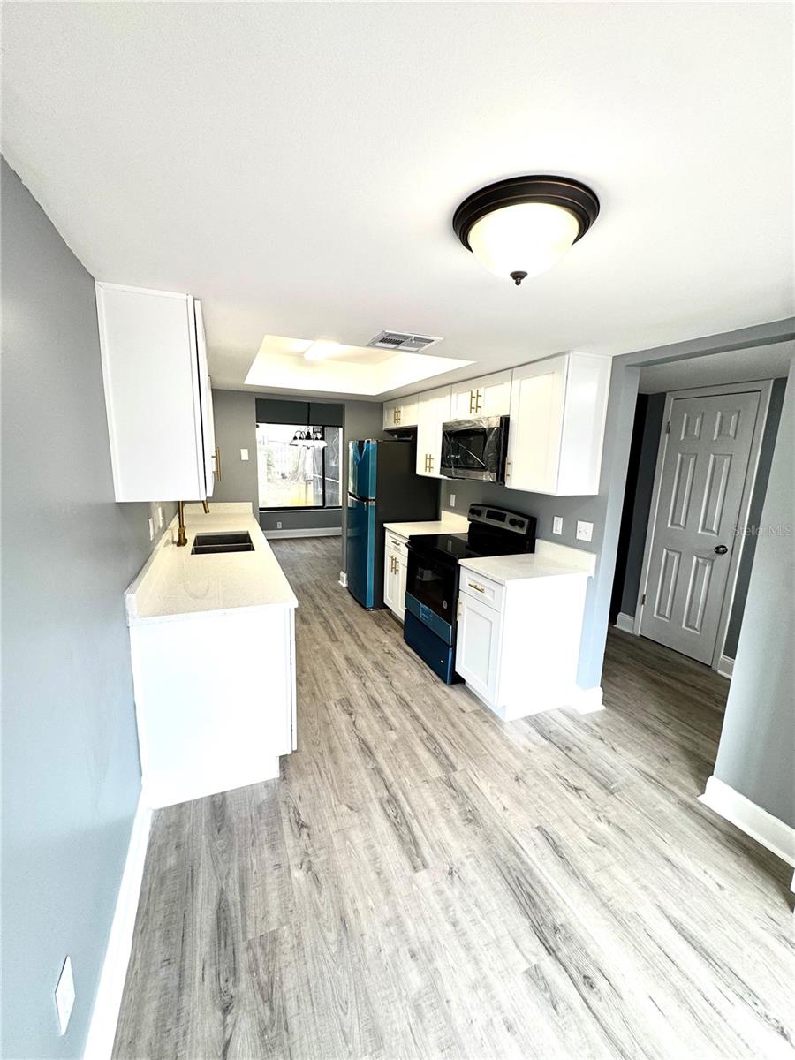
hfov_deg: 85.7
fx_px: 429
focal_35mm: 14
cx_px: 398
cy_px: 530
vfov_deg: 102.1
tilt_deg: -8.6
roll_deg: -0.7
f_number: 2.2
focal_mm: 2.22
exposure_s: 1/120
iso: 80
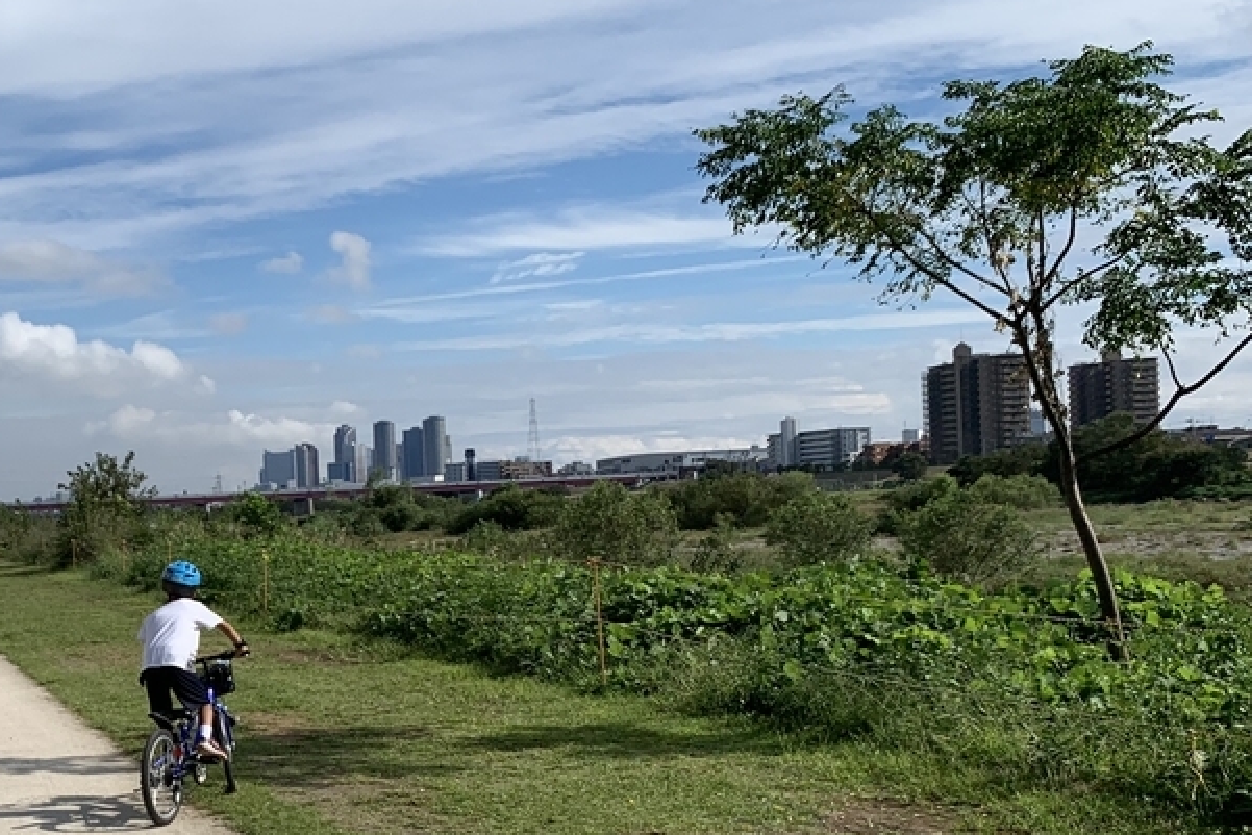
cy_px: 531
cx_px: 60
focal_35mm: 54
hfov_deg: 34.2
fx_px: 1878
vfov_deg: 25.0
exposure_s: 1/4464
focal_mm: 4.25
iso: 25
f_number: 1.8
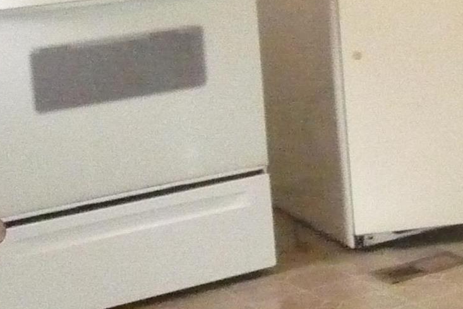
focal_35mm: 122
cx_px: 790
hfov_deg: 14.9
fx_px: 1569
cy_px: -27
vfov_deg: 11.1
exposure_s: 1/60
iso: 1600
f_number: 3.3
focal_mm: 4.7
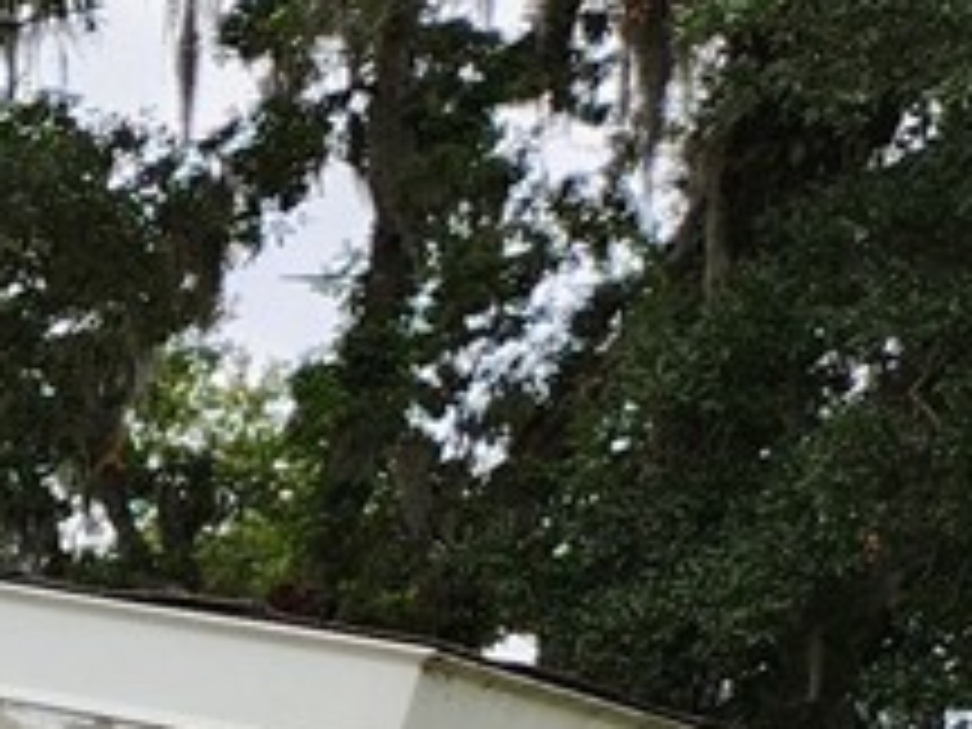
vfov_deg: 7.8
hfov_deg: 9.0
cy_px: 2007
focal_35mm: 170
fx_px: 4774
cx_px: -2106
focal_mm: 5.4
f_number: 1.8
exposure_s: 1/805
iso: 20
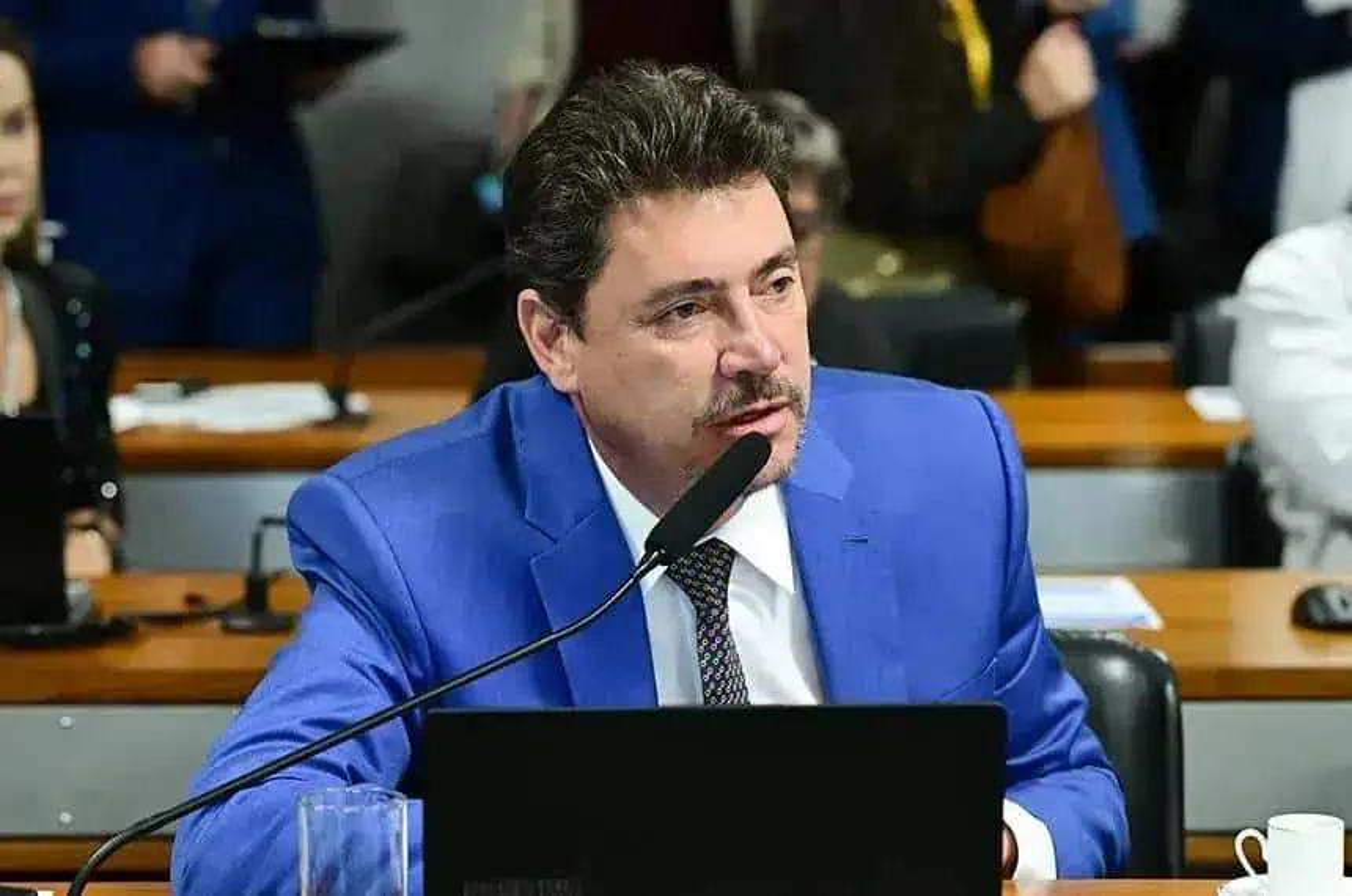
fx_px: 5548
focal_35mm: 148
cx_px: 676
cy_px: 448
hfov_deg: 13.9
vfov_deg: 9.2
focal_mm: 99
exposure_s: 1/160
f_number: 4
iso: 4000
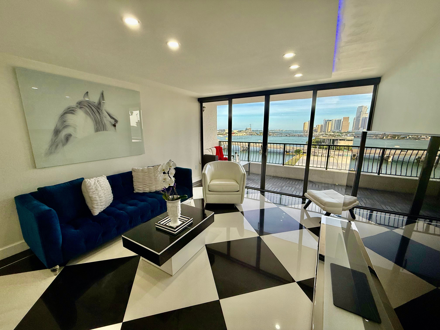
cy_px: 165
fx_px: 178
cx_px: 220
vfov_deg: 85.7
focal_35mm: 14
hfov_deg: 102.1
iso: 64
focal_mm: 2.22
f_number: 2.2
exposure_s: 1/303
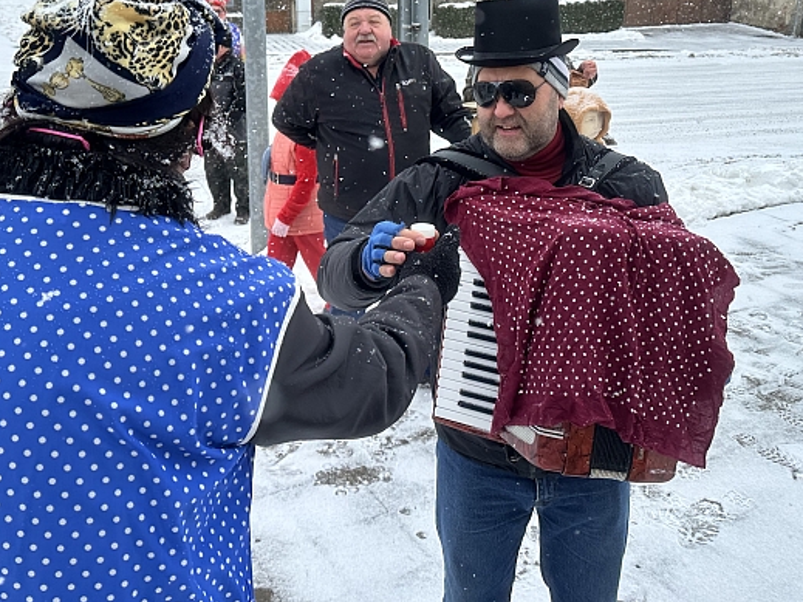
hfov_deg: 50.1
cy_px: 166
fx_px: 858
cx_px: 364
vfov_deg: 37.9
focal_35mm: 37
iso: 80
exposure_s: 1/1227
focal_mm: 6.86
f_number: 1.78
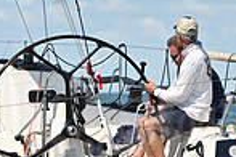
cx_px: -32
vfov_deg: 2.6
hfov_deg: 3.9
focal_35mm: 532
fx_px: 3487
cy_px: 68
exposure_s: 1/2500
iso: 250
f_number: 3.5
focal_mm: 135
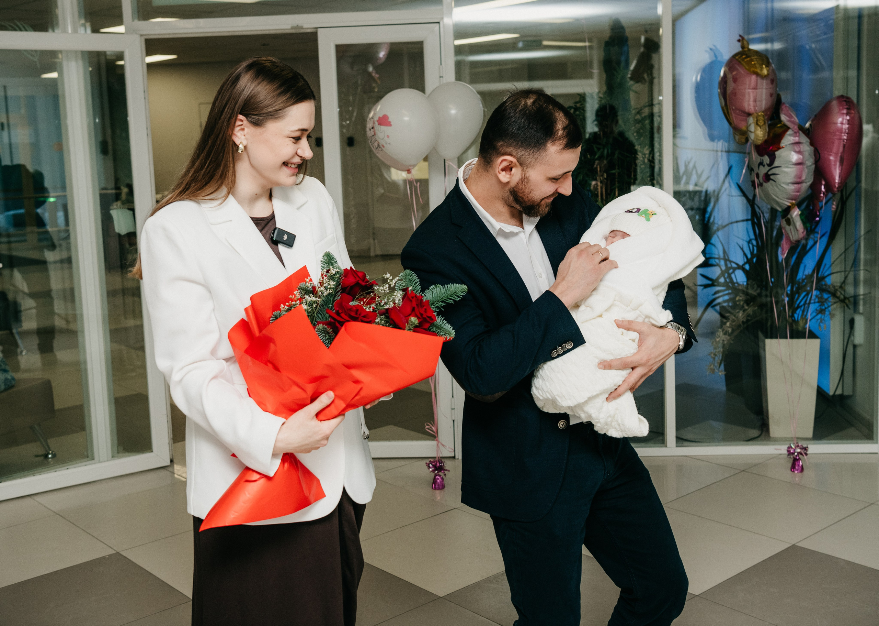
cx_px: 452
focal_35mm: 42
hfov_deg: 45.6
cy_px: 272
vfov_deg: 33.2
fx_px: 1046
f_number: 4.5
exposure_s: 1/160
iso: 320
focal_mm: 35
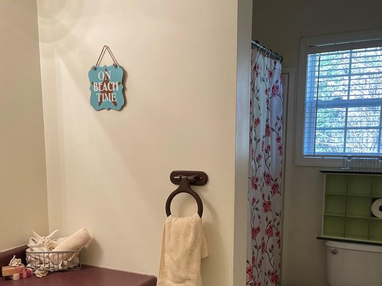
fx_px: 419
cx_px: 172
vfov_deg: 37.0
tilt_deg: -9.8
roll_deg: +0.3
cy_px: 206
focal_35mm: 38
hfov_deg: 48.9
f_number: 1.6
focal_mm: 4.2
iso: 100
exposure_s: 1/120
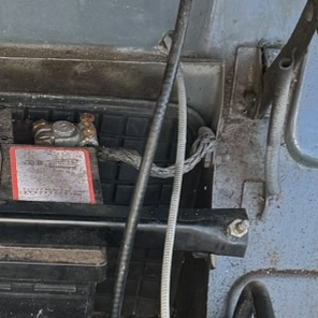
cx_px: -37
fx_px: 1528
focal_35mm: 147
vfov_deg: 11.2
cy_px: 535
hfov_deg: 11.7
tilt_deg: -45.8
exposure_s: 1/172
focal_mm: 6.76
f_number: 1.78
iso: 100
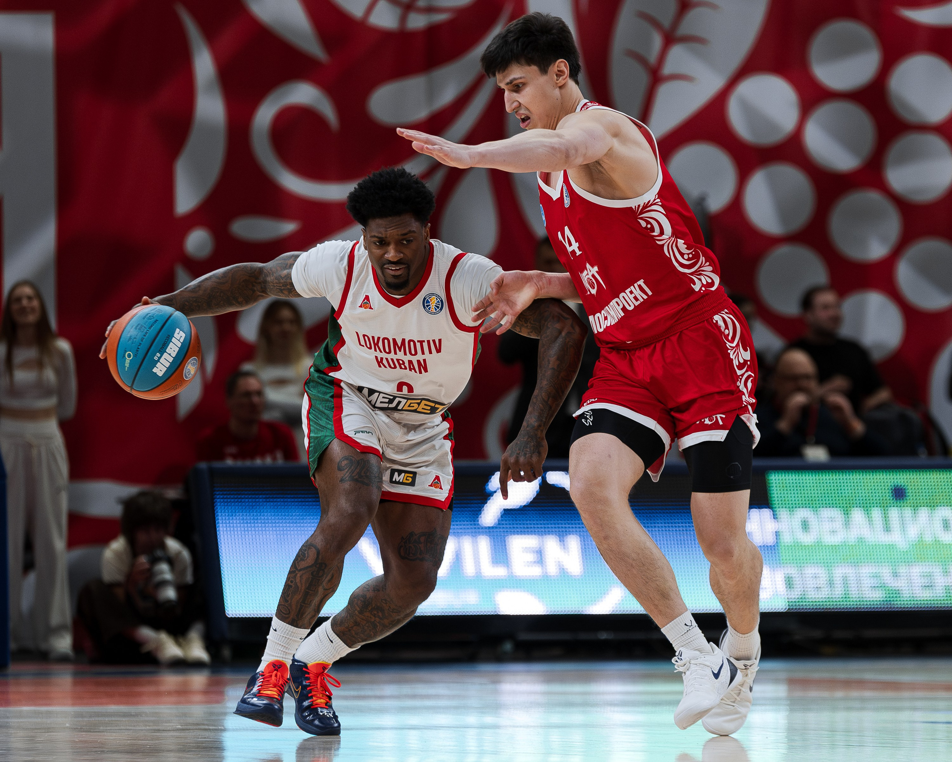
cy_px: 386
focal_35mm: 297
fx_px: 8382
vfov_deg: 5.2
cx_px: 448
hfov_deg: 6.5
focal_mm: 200
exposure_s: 1/1000
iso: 1250
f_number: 4
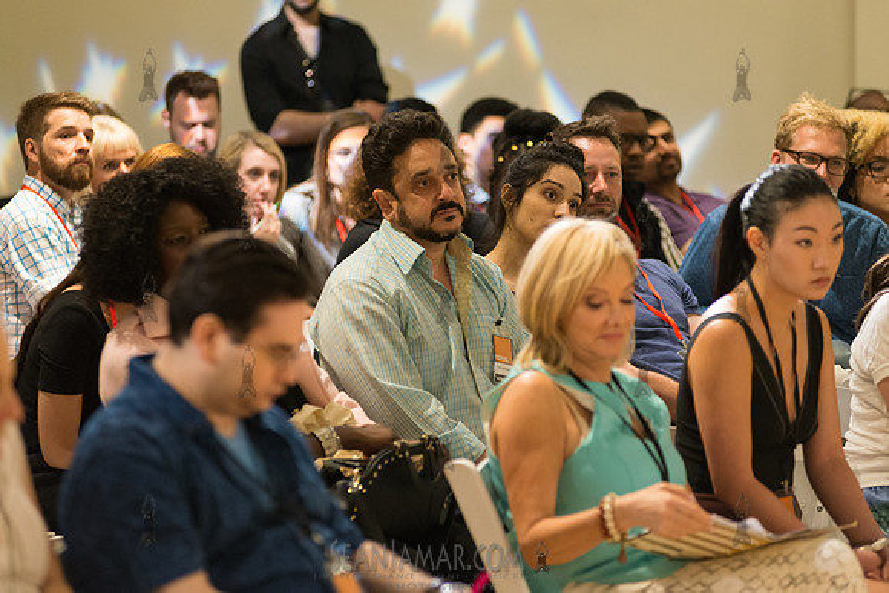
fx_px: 3828
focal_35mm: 155
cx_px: 444
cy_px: 296
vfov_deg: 8.9
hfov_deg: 13.2
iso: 3200
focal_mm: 155
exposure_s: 1/160
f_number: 3.5
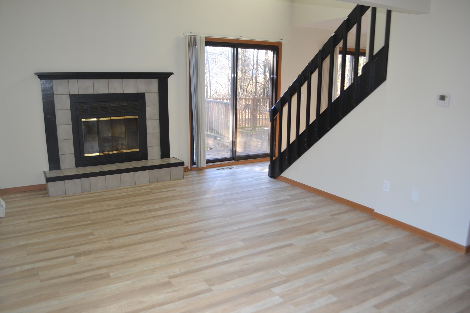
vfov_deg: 47.9
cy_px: 156
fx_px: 352
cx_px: 235
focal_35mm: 27
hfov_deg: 67.4
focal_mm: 18
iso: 400
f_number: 4
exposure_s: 1/60
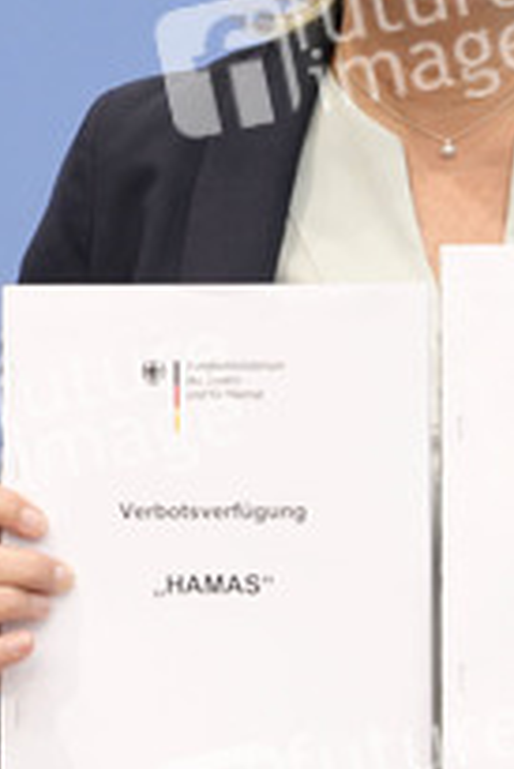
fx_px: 2416
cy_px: 236
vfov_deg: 18.0
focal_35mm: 113
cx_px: 458
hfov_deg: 12.1
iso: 5000
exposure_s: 1/320
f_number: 6.3
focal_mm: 58
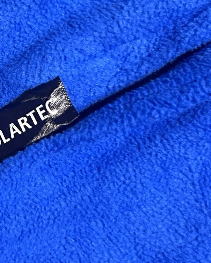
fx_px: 640
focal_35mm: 82
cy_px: 106
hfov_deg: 18.4
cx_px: 18
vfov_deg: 23.2
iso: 320
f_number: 1.5
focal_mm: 5.7
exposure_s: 1/50
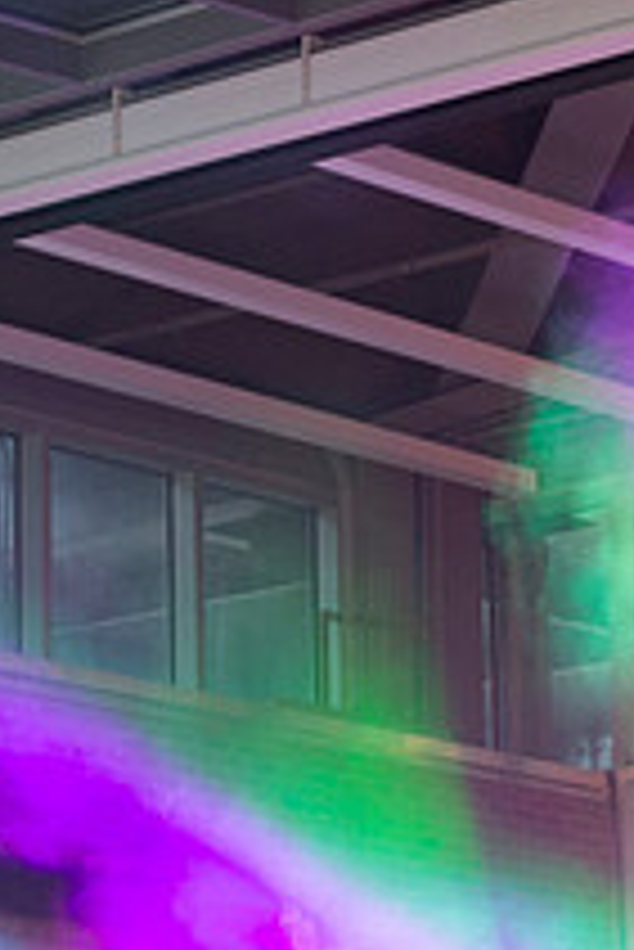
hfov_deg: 7.3
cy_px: 864
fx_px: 4984
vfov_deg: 10.8
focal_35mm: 189
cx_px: 409
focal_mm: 50
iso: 800
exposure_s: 1/40
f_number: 4
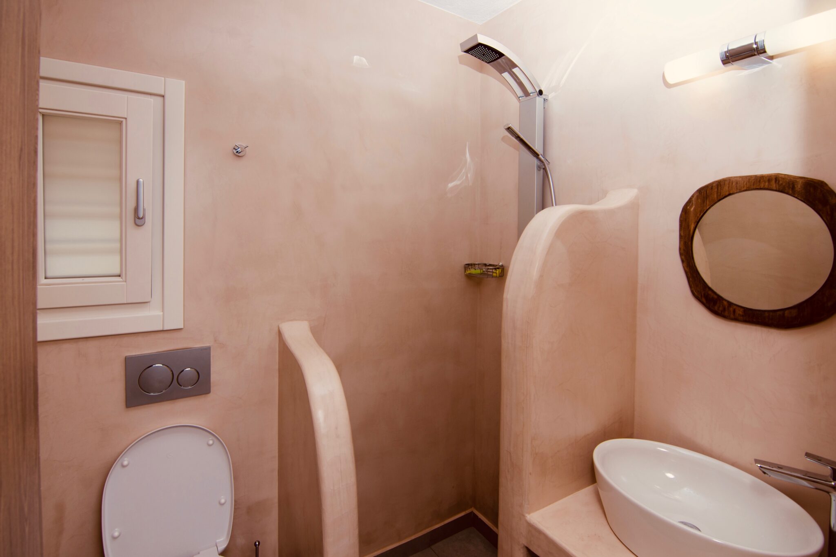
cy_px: 278
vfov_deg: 72.0
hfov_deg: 95.0
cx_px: 418
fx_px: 383
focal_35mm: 16
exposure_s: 1/80
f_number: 8
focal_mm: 11
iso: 100
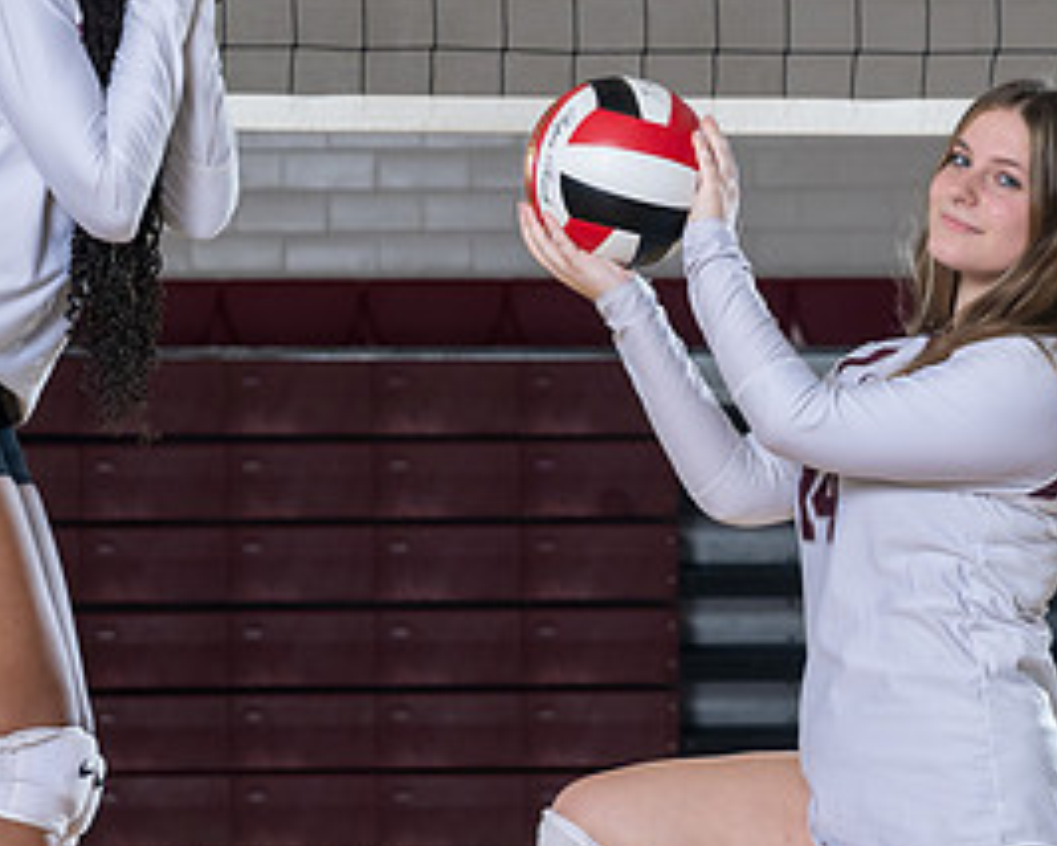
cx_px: 819
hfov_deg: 8.7
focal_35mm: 222
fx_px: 6947
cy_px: 670
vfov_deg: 7.0
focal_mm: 75
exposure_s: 1/200
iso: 400
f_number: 6.3
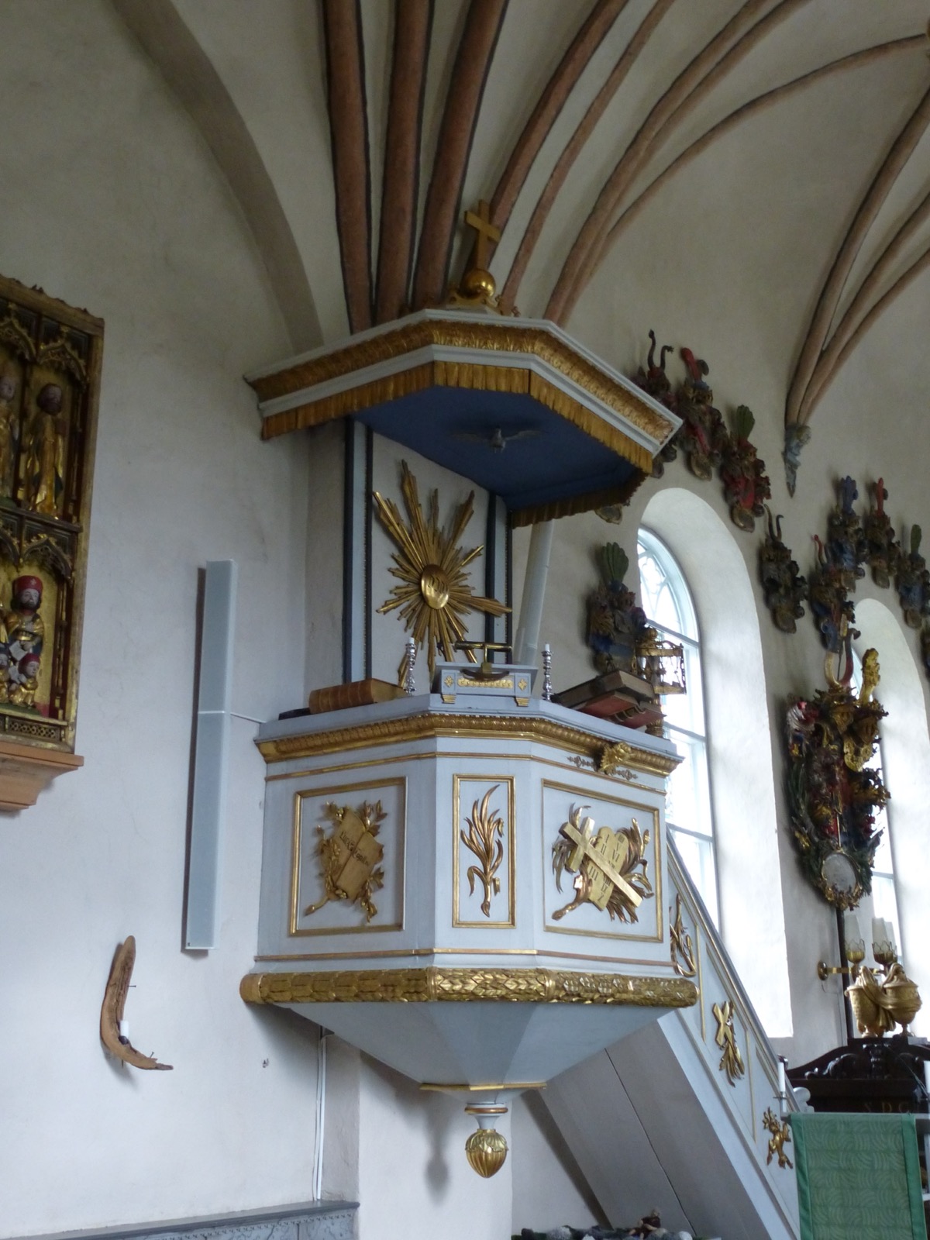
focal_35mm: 37
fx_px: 1325
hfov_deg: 38.7
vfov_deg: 50.1
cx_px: 465
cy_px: 620
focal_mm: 6.4
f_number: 3.7
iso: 400
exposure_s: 1/25
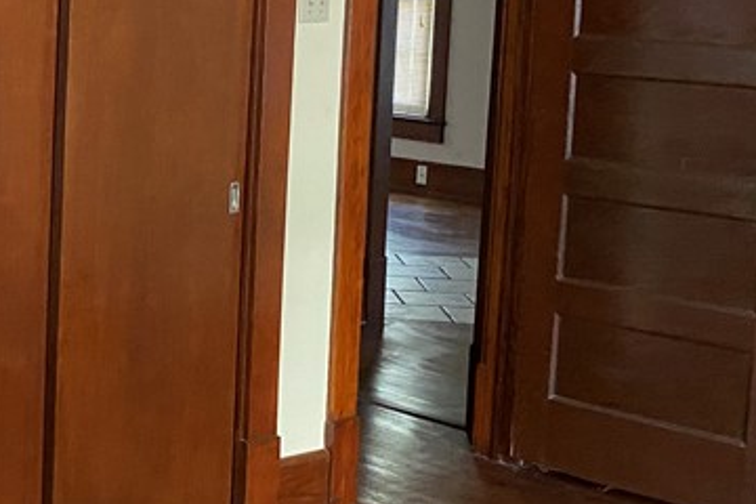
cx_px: -113
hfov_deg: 24.3
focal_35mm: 77
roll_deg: -0.6
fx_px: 1617
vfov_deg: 17.6
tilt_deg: -6.4
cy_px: 126
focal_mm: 4.25
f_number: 1.8
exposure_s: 1/60
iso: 400
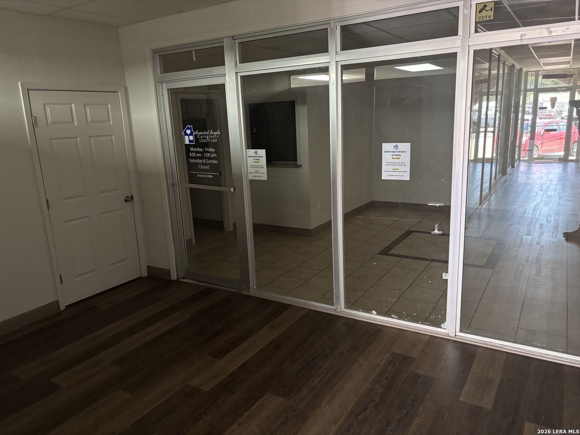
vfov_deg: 53.1
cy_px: 218
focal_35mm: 26
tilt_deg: -13.0
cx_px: 290
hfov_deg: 67.3
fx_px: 436
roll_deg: +2.5
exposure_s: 1/37
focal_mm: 5.96
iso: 640
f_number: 1.6
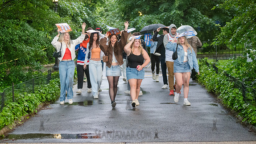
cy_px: 58
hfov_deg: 25.0
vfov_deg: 14.2
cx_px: 128
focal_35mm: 85
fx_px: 577
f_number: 2.8
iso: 6400
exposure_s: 1/125
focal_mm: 80
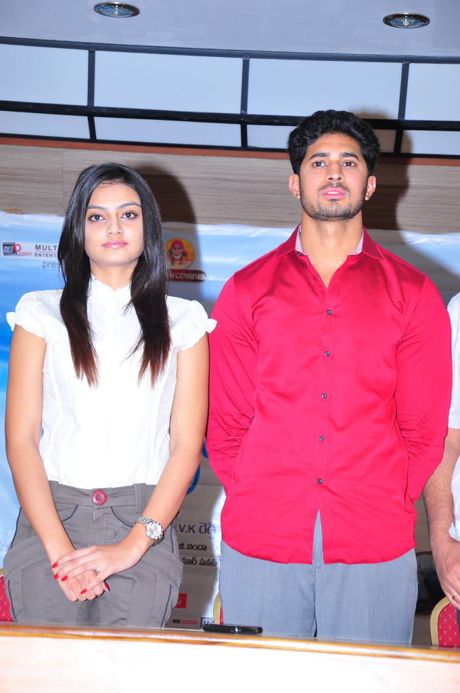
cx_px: 230
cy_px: 346
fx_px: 2018
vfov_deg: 19.5
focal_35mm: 105
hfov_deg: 13.0
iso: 320
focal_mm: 70
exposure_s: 1/125
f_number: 5.6
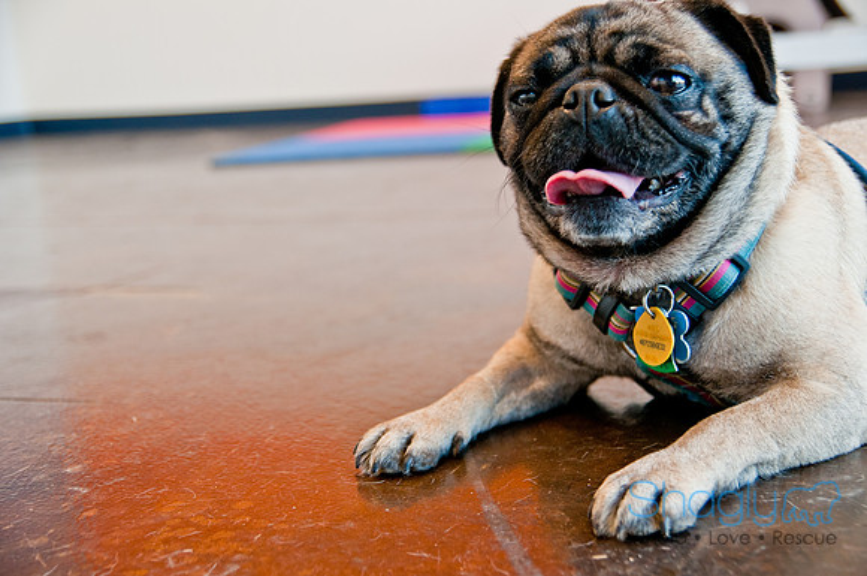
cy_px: 288
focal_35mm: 51
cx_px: 434
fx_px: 1227
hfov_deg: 38.9
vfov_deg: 26.4
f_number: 3.2
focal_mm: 34
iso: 400
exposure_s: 1/125
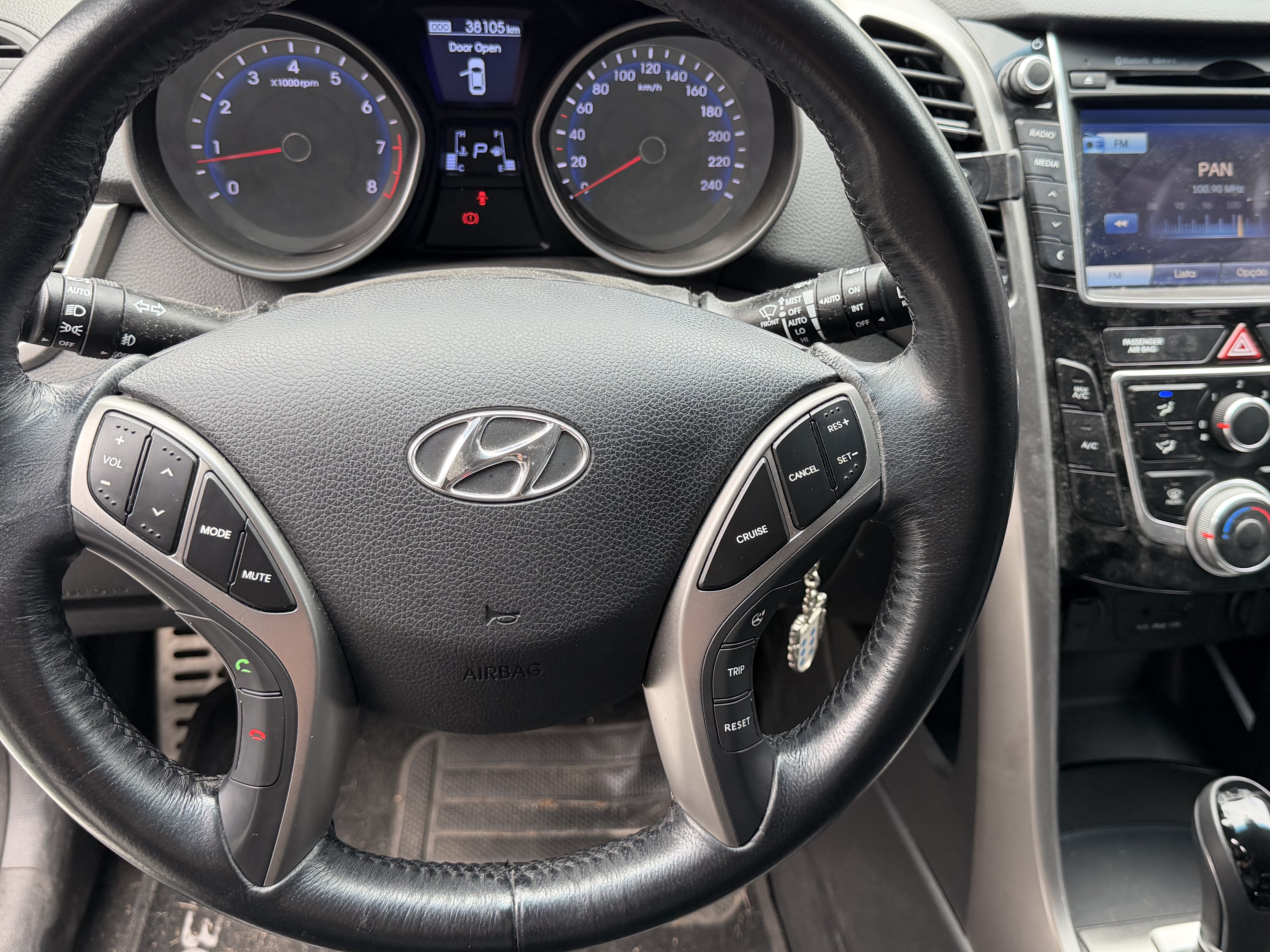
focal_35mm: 33
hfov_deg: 55.2
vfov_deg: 42.8
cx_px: 705
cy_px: 407
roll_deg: -1.2
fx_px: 1211
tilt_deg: -33.5
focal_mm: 6.76
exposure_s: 1/167
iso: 160
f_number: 1.78
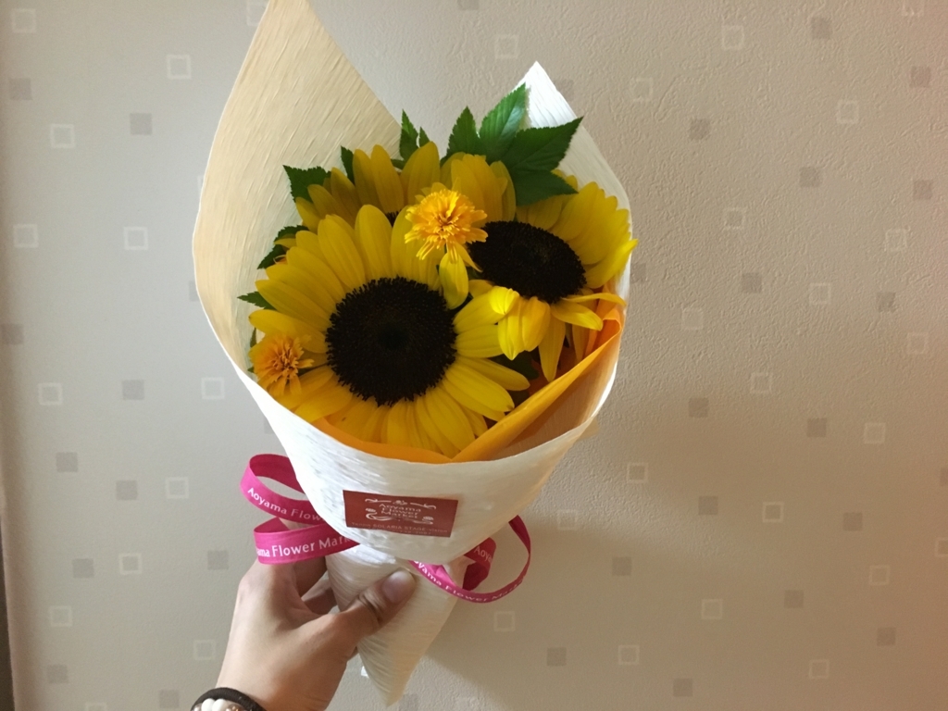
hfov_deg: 61.7
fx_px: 794
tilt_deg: -6.5
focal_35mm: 29
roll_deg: +0.3
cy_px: 356
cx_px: 474
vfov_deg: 48.2
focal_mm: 4.15
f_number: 2.2
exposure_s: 1/15
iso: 250
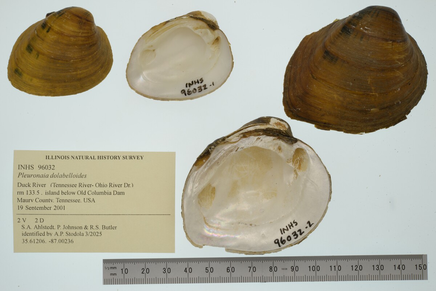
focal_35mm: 60
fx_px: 727
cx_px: 218
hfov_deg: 33.4
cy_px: 146
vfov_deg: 22.6
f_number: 32
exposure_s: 1/10
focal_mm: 60
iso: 100
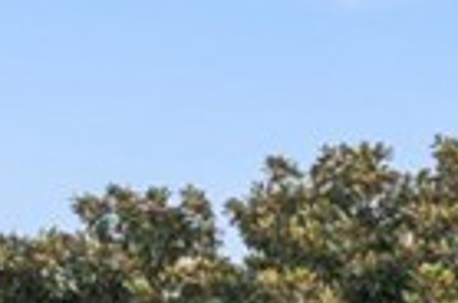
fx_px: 1219
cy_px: 515
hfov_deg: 17.5
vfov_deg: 13.0
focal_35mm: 96
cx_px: 811
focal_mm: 13
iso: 100
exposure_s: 1/250
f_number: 8
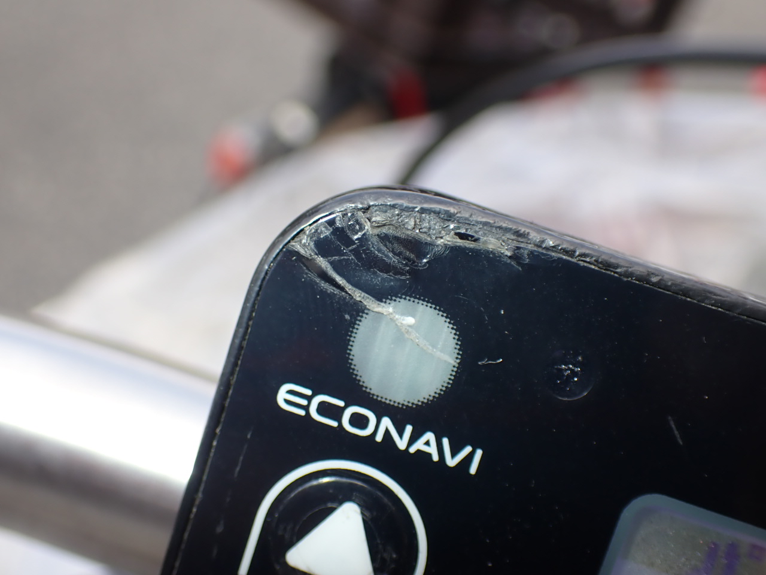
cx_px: 383
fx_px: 974
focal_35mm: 44
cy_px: 288
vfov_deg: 32.9
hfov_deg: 42.9
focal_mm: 7.84
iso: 100
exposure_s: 1/40
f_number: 9
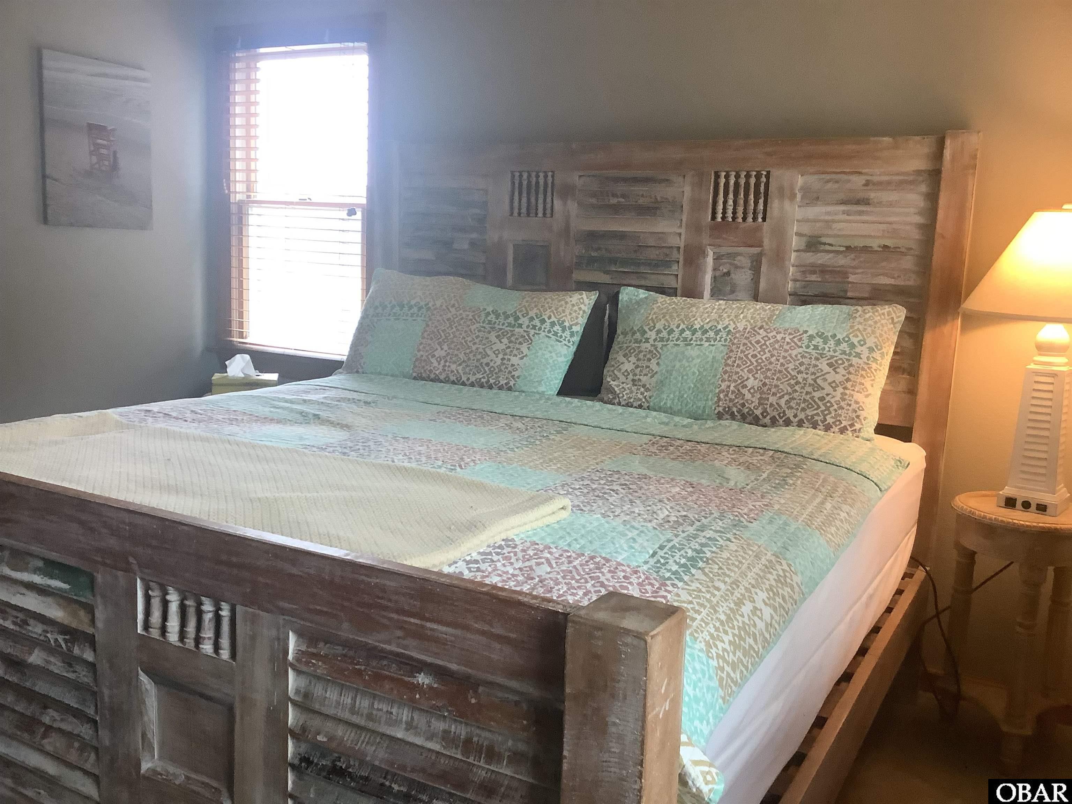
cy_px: 402
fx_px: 960
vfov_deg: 45.4
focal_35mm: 31
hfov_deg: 58.4
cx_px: 536
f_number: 2.4
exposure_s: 1/60
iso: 200
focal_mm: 3.3
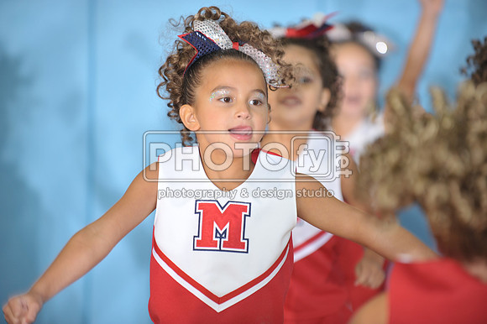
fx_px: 2704
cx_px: 244
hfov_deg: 10.3
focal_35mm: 200
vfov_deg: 6.9
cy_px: 162
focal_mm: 200
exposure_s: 1/125
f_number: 2.8
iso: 500
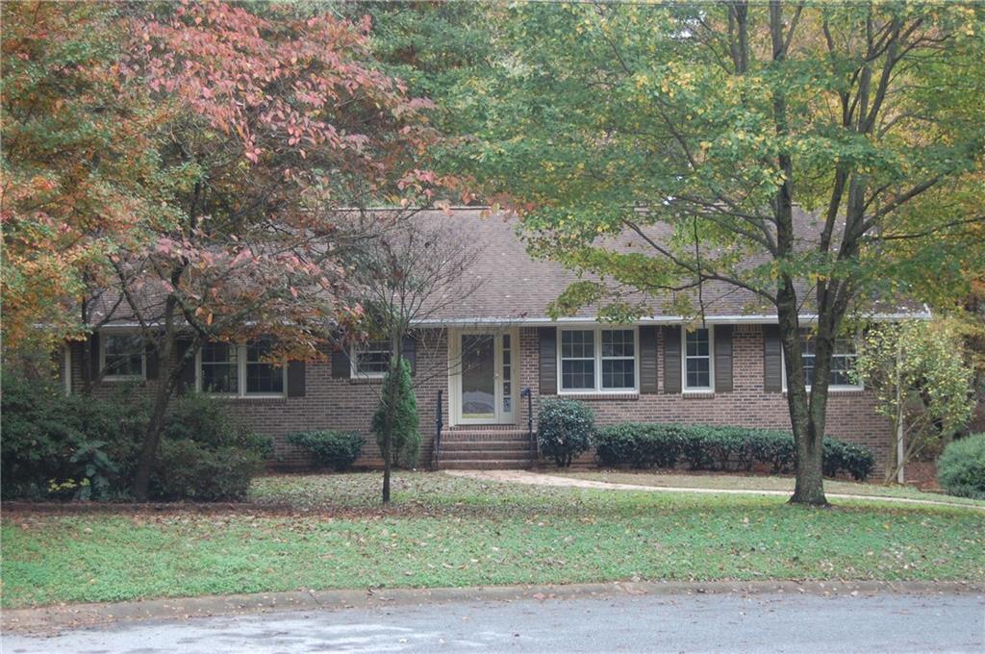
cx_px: 492
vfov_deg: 23.7
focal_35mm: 57
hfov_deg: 35.1
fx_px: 1558
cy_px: 327
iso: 400
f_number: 5
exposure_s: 1/60
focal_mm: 38
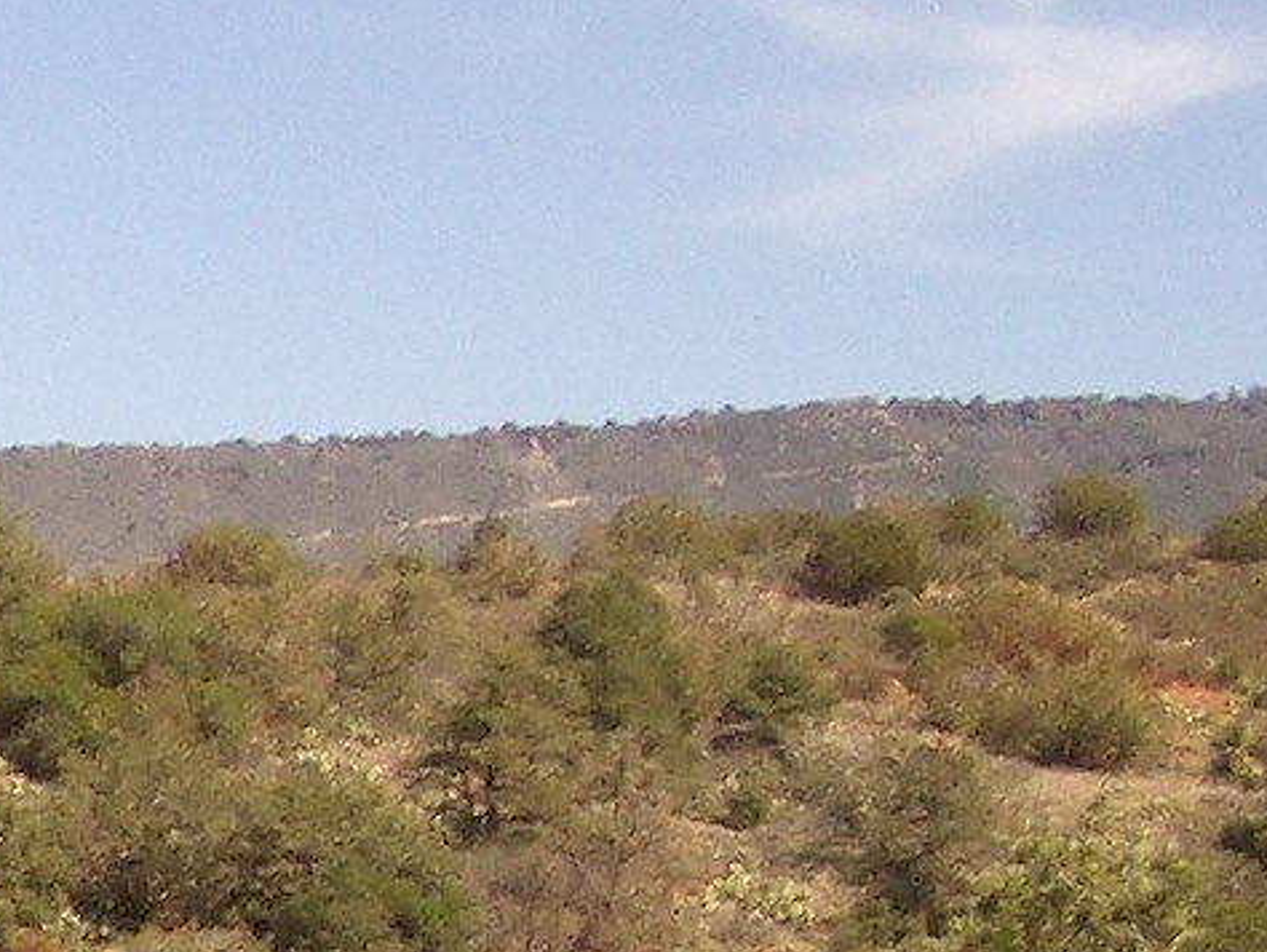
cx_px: -1663
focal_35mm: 170
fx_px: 6225
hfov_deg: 10.2
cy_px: 912
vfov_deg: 8.7
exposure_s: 1/640
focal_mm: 5.8
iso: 100
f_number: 4.3
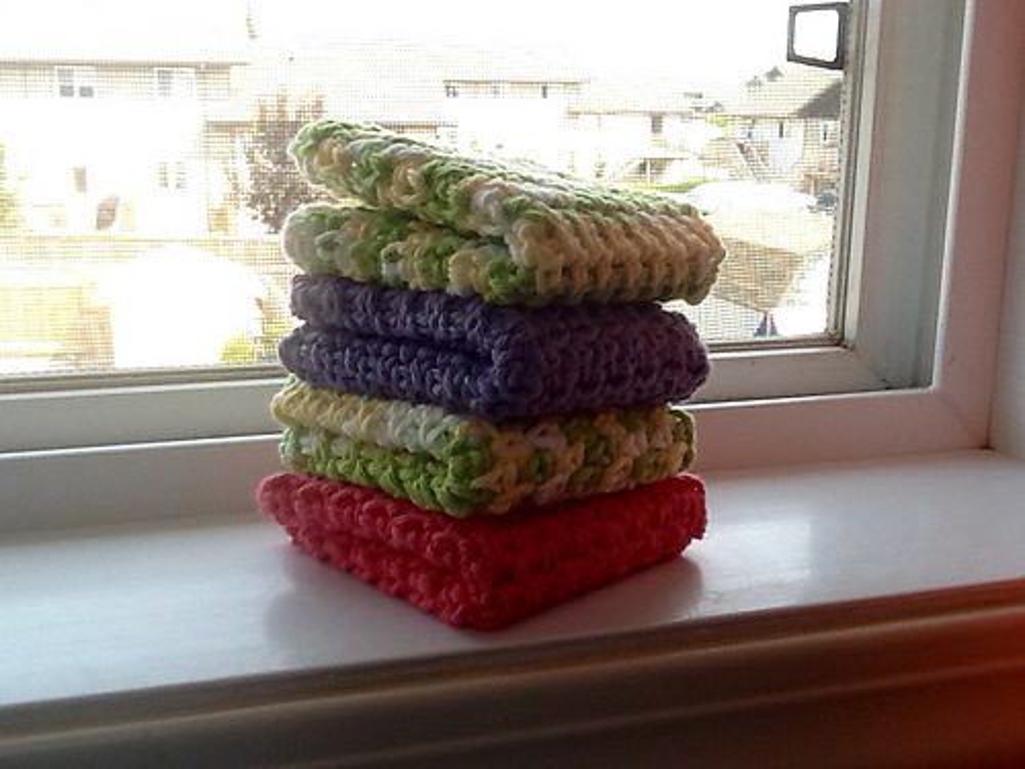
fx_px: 1303
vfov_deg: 32.9
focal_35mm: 44
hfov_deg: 42.9
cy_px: 384
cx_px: 512
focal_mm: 2.03
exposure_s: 1/126
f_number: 2.4
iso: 40
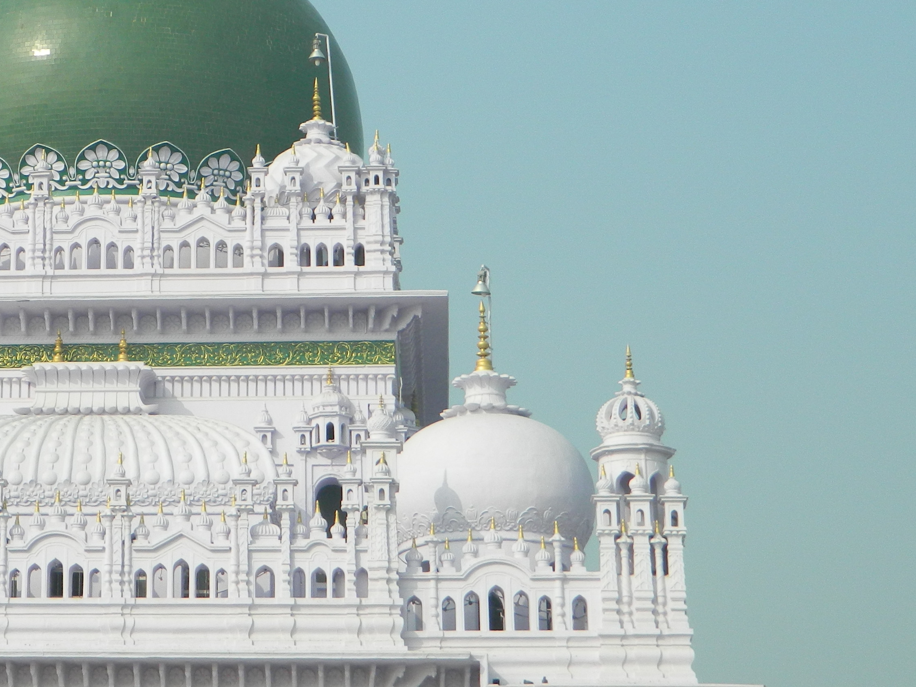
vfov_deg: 13.5
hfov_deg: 17.8
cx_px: 94
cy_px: 115
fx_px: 2884
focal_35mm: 109
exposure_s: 1/160
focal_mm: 10.2
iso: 110
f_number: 10.7
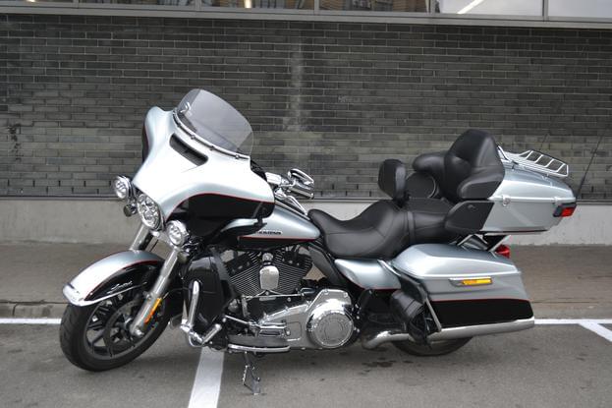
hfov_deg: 46.4
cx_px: 306
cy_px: 204
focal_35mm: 42
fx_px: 714
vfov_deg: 31.9
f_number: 4.5
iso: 320
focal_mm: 28
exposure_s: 1/125
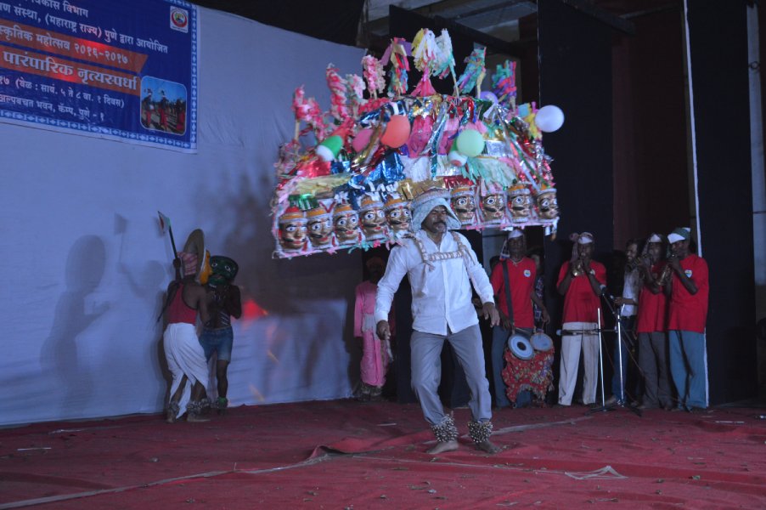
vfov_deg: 29.8
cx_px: 383
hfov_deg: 43.6
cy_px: 255
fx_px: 957
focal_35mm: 45
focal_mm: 30
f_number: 4.2
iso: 800
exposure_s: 1/160
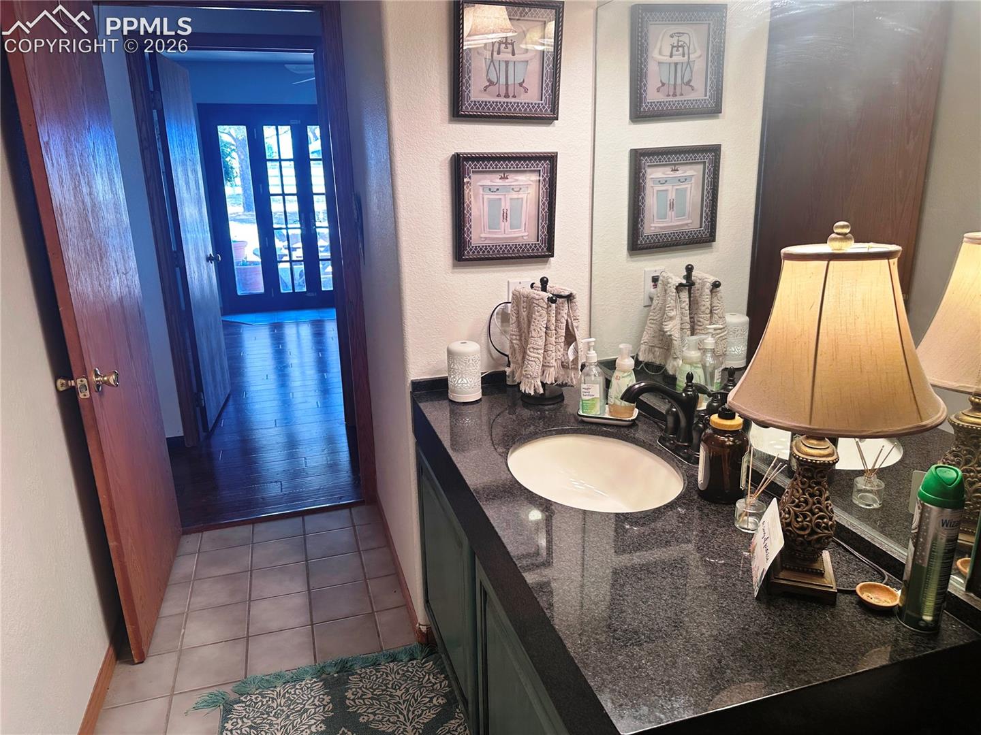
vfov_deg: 56.8
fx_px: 680
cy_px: 368
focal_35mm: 24
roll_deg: +1.3
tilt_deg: -16.7
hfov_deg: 71.6
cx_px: 490
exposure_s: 1/120
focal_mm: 6.86
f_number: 1.78
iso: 80
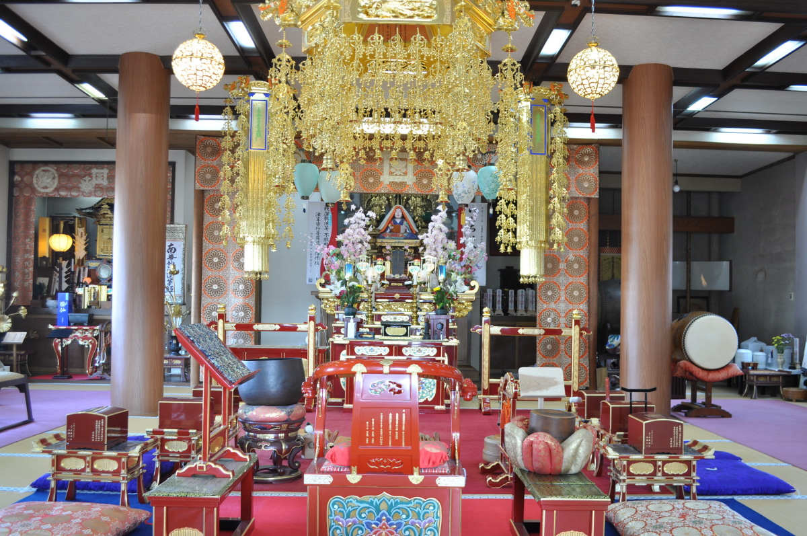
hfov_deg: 62.0
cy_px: 268
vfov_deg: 43.5
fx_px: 672
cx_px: 404
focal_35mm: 30
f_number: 5.6
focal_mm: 20
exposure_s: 1/6
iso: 200
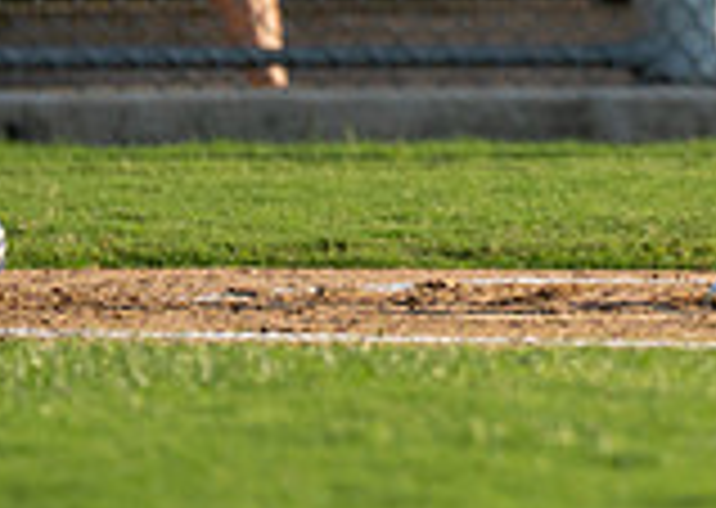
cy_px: -375
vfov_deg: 1.5
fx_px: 19062
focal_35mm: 939
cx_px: 871
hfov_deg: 2.2
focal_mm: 200
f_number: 2.8
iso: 400
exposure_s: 1/4000
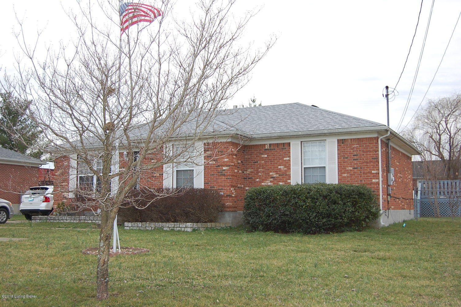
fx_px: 537
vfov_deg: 31.8
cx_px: 230
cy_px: 154
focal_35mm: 42
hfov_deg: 46.4
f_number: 4.2
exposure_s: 1/320
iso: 400
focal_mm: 28
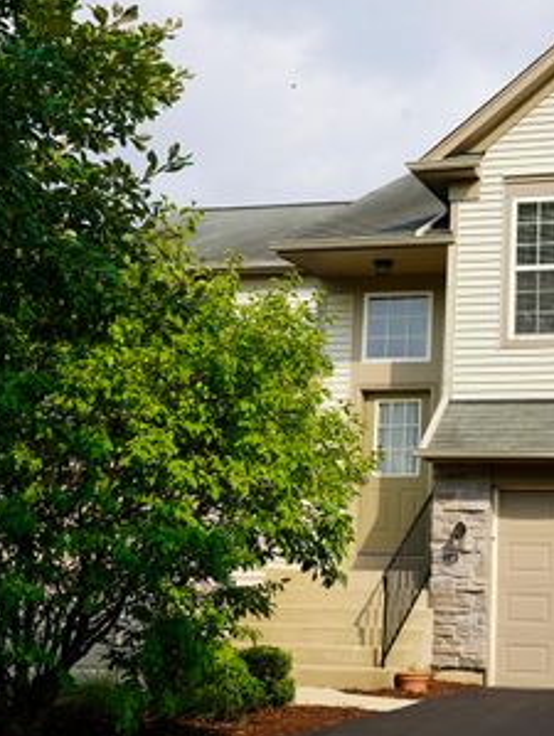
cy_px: 341
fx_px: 1299
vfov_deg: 31.6
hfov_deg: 23.2
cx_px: 544
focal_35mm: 61
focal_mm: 38
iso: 100
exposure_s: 1/125
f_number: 9
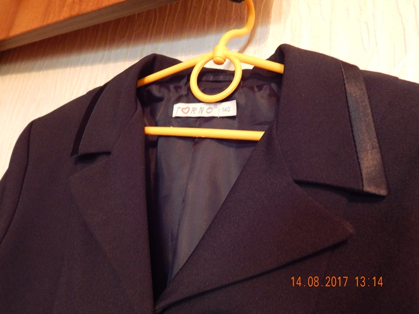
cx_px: 210
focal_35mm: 25
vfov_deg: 54.9
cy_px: 157
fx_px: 303
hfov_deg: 69.4
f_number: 3.1
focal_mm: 4.5
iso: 400
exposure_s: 1/13
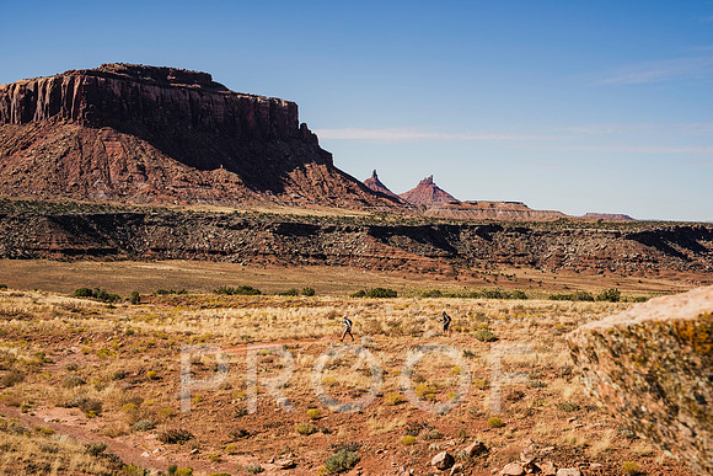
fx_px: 1129
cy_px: 238
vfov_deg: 23.8
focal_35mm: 57
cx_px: 356
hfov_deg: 35.0
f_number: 7.1
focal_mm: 57
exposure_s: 1/500
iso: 160
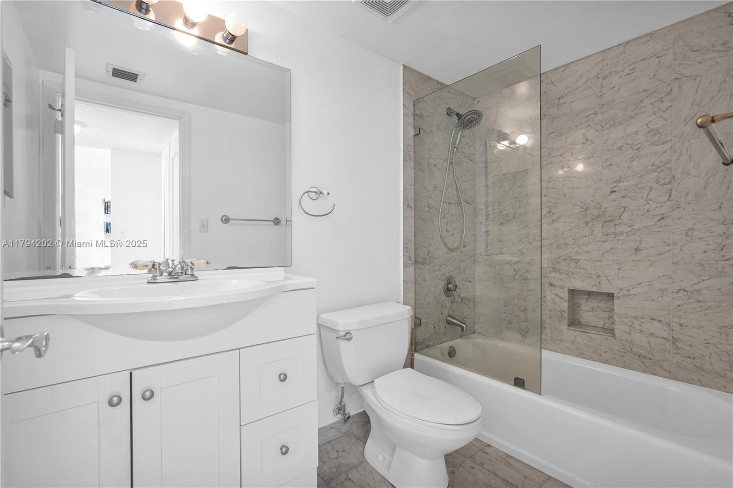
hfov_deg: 96.7
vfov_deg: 73.7
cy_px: 244
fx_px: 326
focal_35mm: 16
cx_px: 366
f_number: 8
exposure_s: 1/1.6
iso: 200
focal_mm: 16
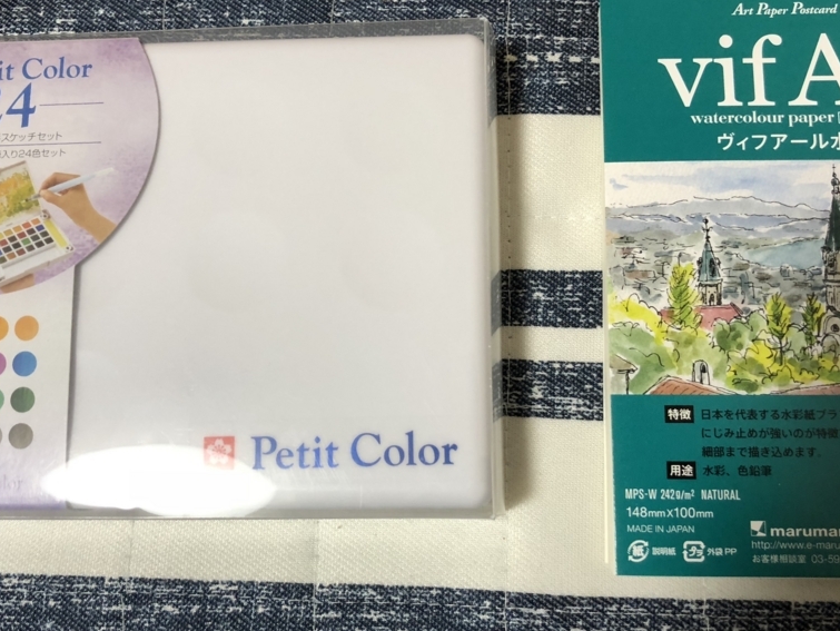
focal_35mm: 38
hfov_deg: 49.0
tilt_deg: -80.8
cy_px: 321
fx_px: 923
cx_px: 419
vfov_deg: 37.7
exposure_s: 1/19
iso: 40
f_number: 1.8
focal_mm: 3.99
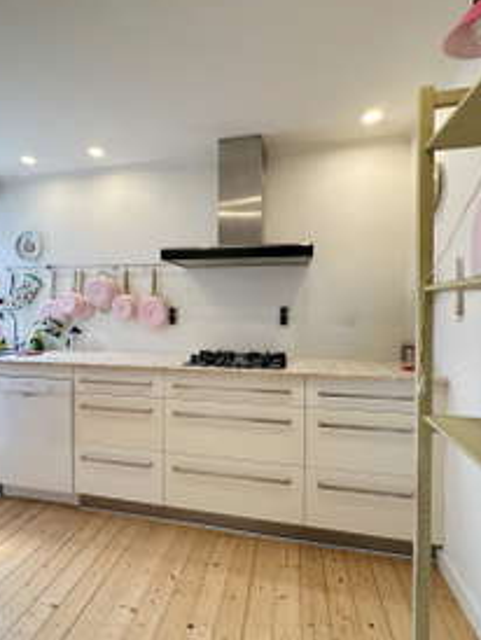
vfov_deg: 84.6
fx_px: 351
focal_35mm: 19
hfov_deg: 68.5
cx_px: 210
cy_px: 315
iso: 100
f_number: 2.2
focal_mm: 2.22
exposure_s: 1/100
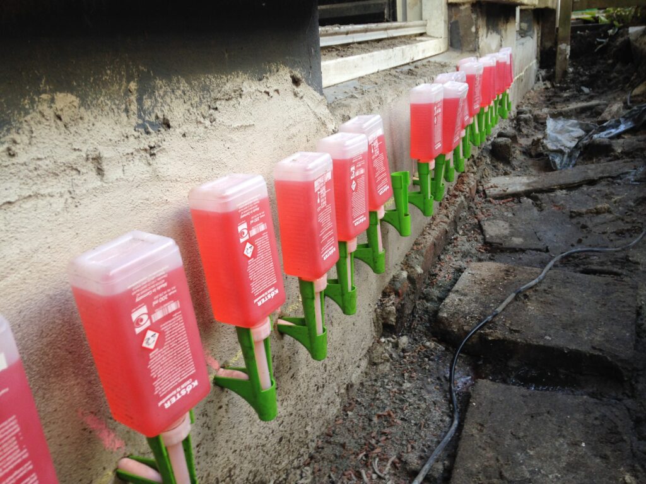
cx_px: 323
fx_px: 616
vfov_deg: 42.9
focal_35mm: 33
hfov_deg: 55.4
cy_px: 242
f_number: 2.4
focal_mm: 4.12
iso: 64
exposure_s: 1/60
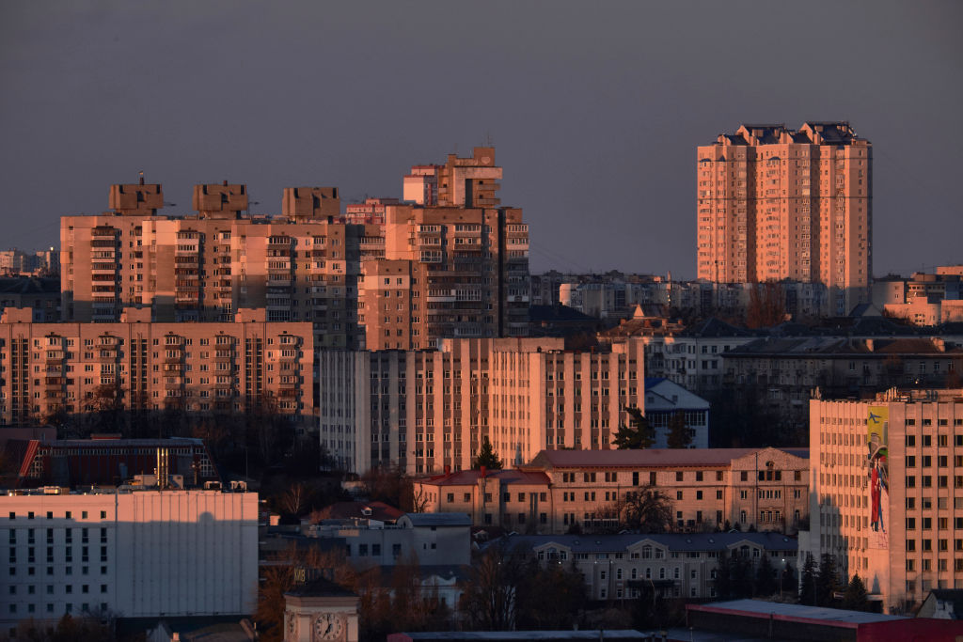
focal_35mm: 300
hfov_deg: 6.9
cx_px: 482
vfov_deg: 4.6
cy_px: 321
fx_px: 8026
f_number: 9
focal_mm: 200
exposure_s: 1/250
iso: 800
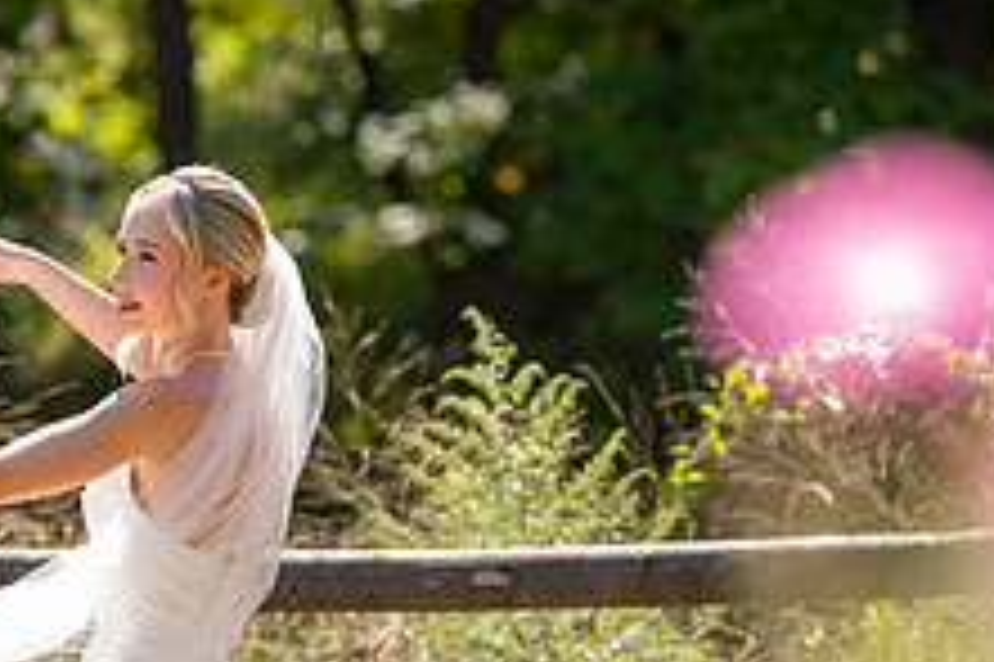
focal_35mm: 481
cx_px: 22
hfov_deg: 4.3
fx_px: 13271
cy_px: 486
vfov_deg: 2.9
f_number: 4
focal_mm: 180
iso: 50
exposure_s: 1/200
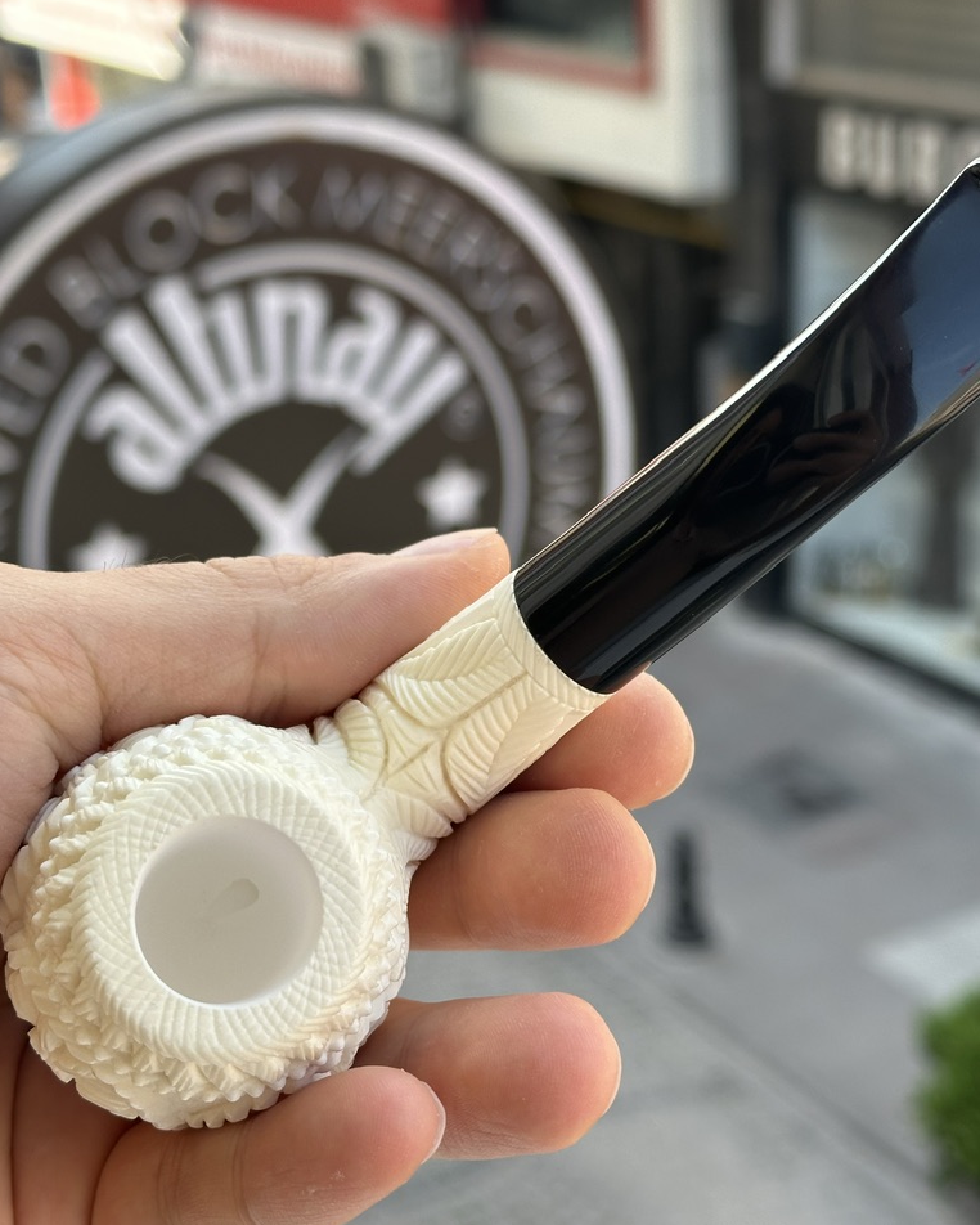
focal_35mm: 63
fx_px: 2283
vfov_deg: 30.0
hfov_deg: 24.2
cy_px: 614
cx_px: 491
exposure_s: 1/546
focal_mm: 6.86
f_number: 1.78
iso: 64
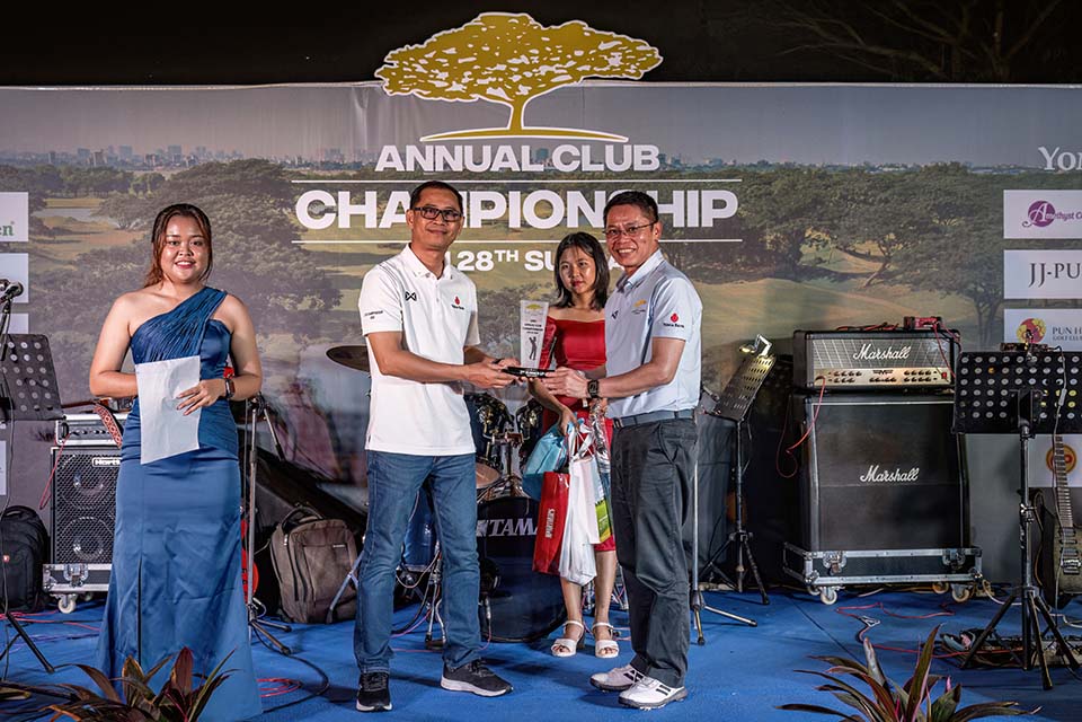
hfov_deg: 44.5
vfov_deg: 30.5
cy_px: 361
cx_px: 541
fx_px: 1322
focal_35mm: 44
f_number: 5.6
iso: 1400
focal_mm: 44
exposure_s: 1/200
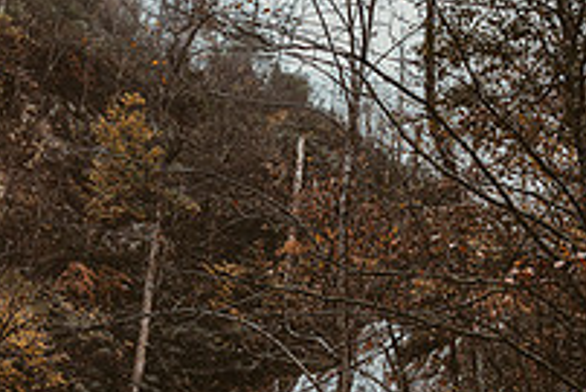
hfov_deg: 22.1
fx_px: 1499
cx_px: 244
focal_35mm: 92
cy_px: 507
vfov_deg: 14.3
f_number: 4.5
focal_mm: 32
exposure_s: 1/320
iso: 500
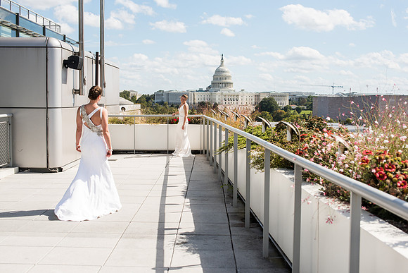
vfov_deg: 27.0
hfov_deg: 39.6
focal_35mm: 50
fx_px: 567
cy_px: 136
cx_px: 204
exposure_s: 1/4000
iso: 280
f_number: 5.6
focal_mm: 50
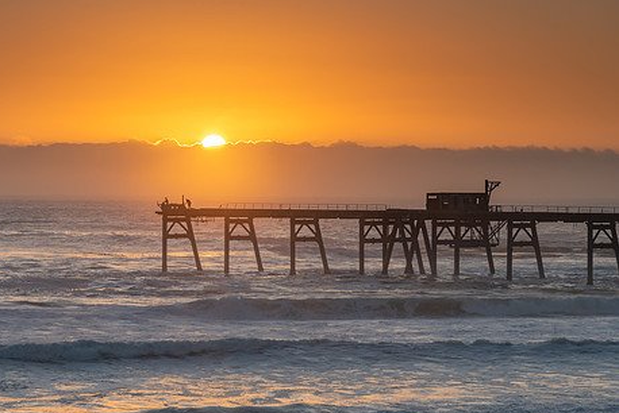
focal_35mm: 152
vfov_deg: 9.0
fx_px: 2615
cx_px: 228
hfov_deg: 13.5
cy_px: 260
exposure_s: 1/20
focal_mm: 120
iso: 31
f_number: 9
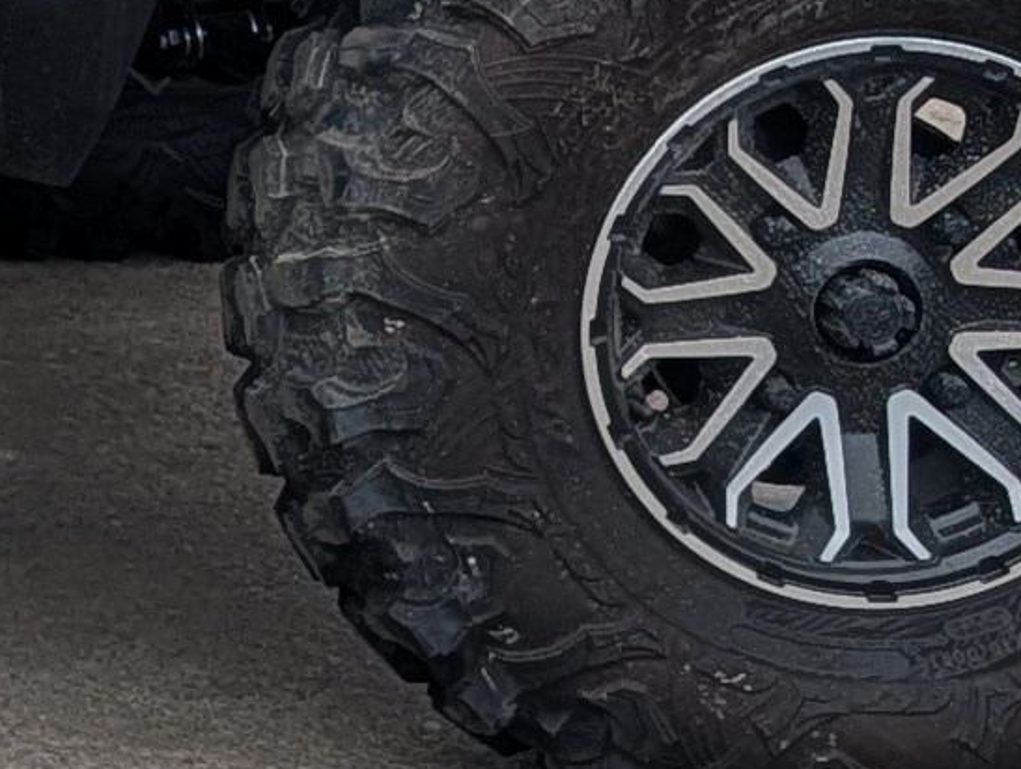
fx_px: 5288
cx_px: -1693
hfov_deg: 9.4
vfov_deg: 8.0
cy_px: -610
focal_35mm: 179
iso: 24
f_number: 1.68
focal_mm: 6.9
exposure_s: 1/897
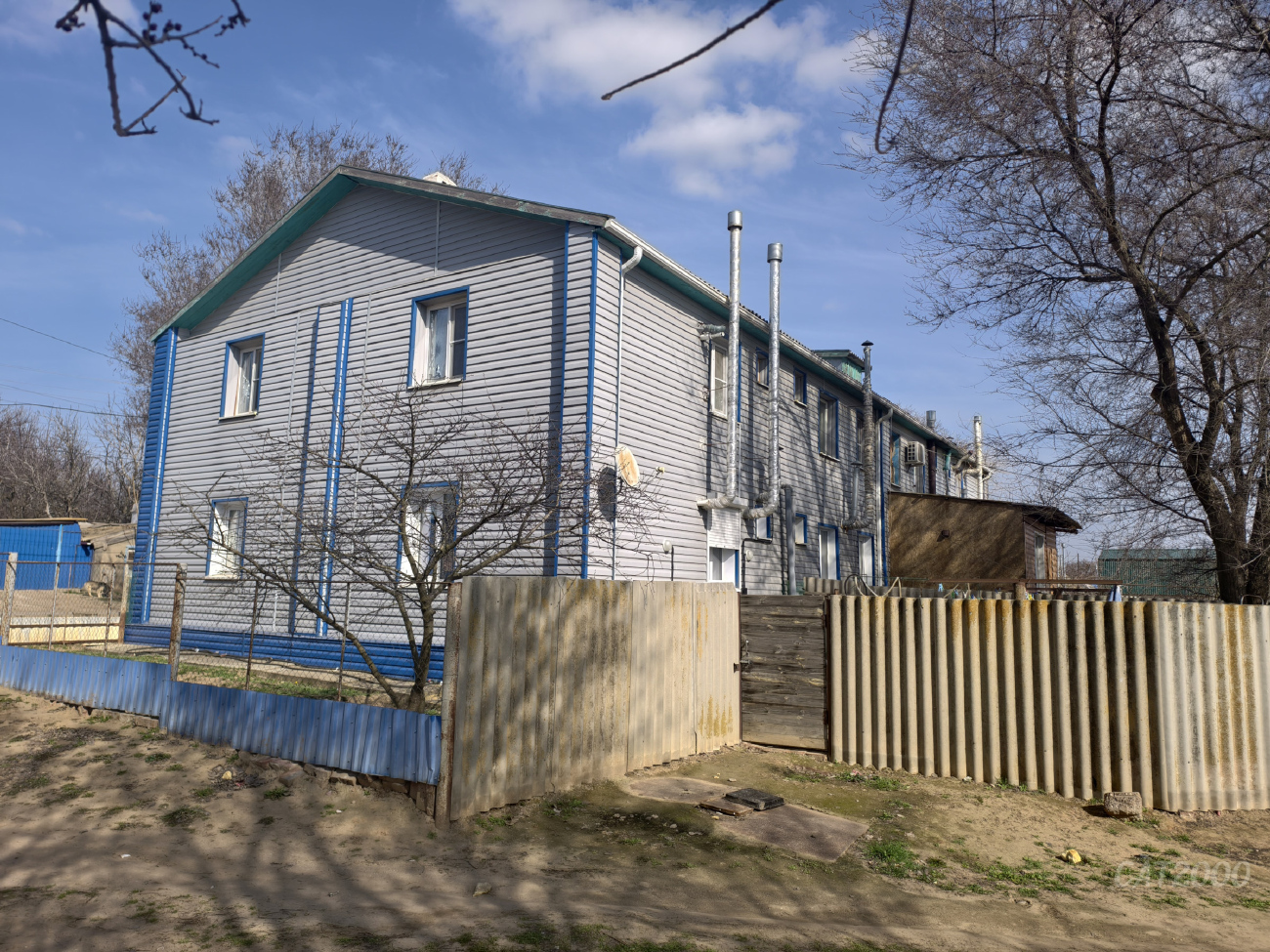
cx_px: 635
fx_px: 844
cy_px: 476
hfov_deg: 73.9
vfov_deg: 58.9
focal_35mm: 23
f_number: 1.57
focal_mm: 6.54
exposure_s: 1/2299
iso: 72
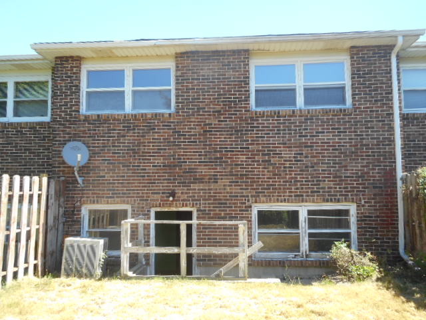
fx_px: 357
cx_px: 213
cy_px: 160
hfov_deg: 61.7
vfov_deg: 48.2
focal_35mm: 29
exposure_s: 1/100
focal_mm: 5.2
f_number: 4
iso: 80
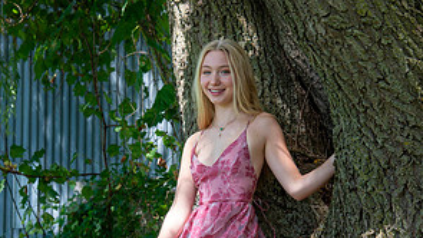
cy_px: 206
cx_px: 211
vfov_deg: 12.2
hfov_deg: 21.6
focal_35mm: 99
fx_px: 1111
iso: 320
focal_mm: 62
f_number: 5.6
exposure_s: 1/160
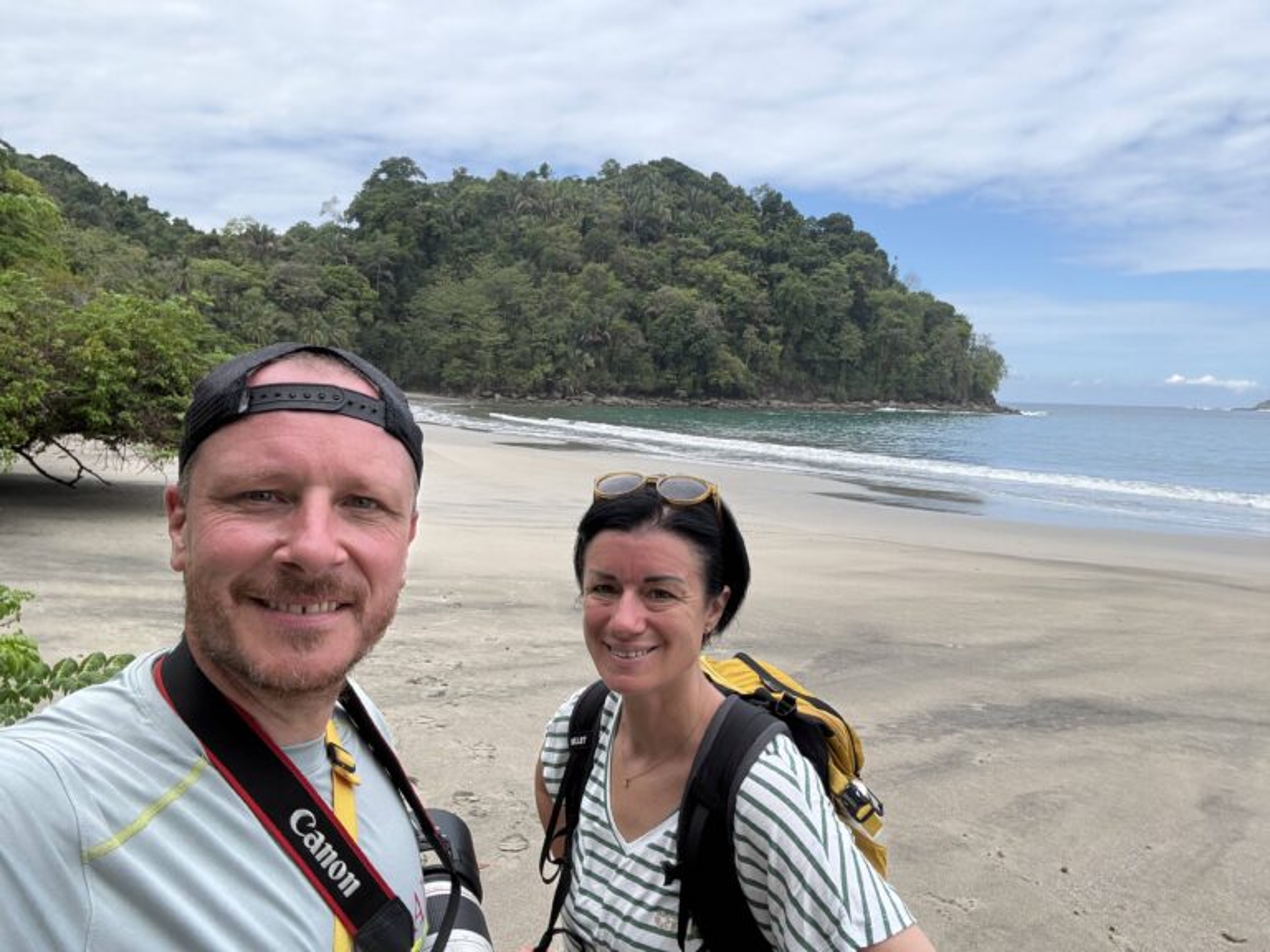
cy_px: 476
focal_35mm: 23
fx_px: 844
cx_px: 635
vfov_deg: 58.9
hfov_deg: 73.9
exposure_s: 1/711
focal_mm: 2.69
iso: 32
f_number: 1.9
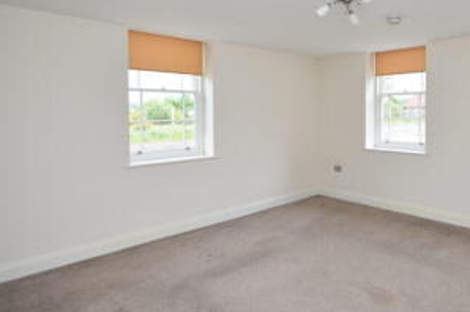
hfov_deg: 71.2
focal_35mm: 24
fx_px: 313
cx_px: 320
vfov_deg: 52.4
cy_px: 116
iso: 400
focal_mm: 10
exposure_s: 1/160
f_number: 6.3
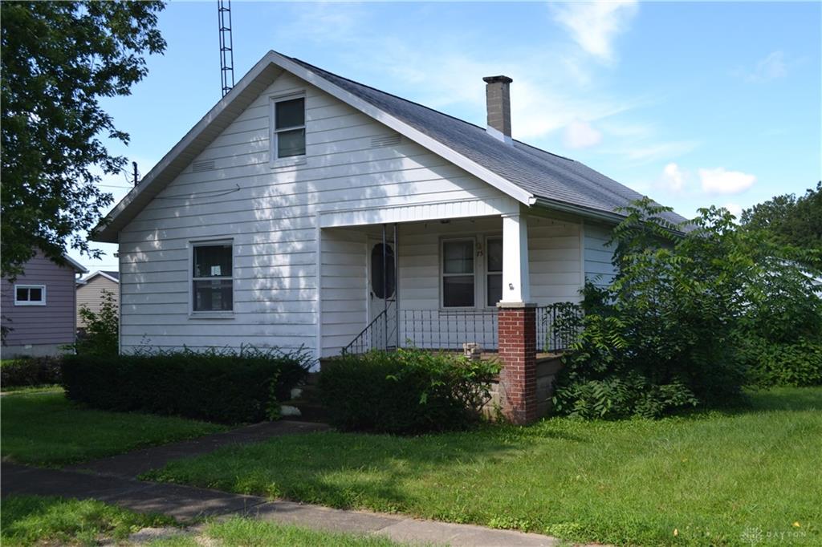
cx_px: 411
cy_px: 274
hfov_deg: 53.1
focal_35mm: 36
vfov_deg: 36.8
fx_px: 822
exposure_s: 1/160
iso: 100
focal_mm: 24
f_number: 6.3
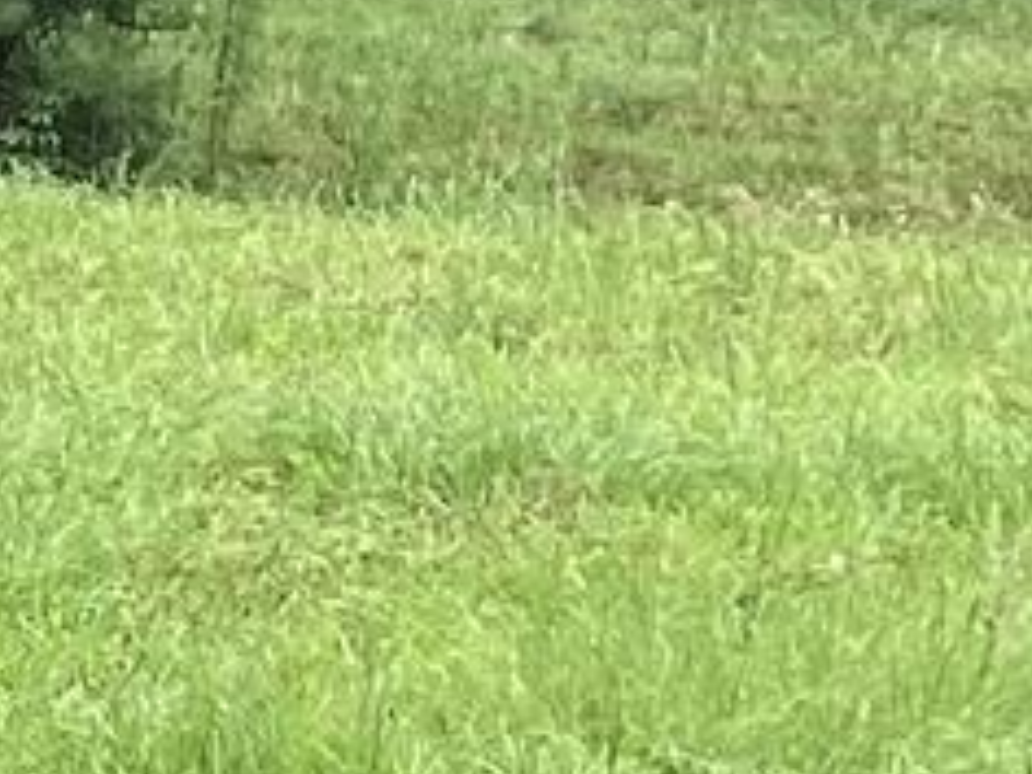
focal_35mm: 214
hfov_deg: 8.6
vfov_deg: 6.8
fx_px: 6380
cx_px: -1198
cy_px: -577
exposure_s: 1/253
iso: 25
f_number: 2.4
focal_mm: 3.3
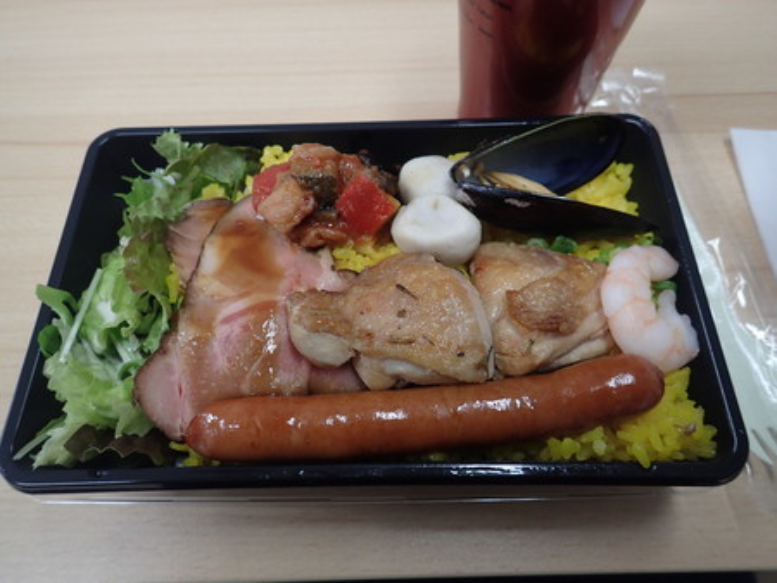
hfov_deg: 69.4
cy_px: 292
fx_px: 561
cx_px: 388
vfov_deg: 54.9
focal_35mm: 25
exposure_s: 1/100
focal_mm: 4.5
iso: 200
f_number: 2
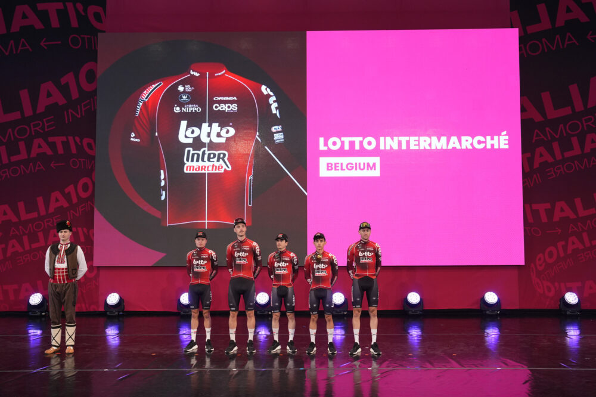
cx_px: 298
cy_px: 198
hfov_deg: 54.5
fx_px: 579
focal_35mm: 35
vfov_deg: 37.8
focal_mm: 35
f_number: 4.5
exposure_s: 1/400
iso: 2000
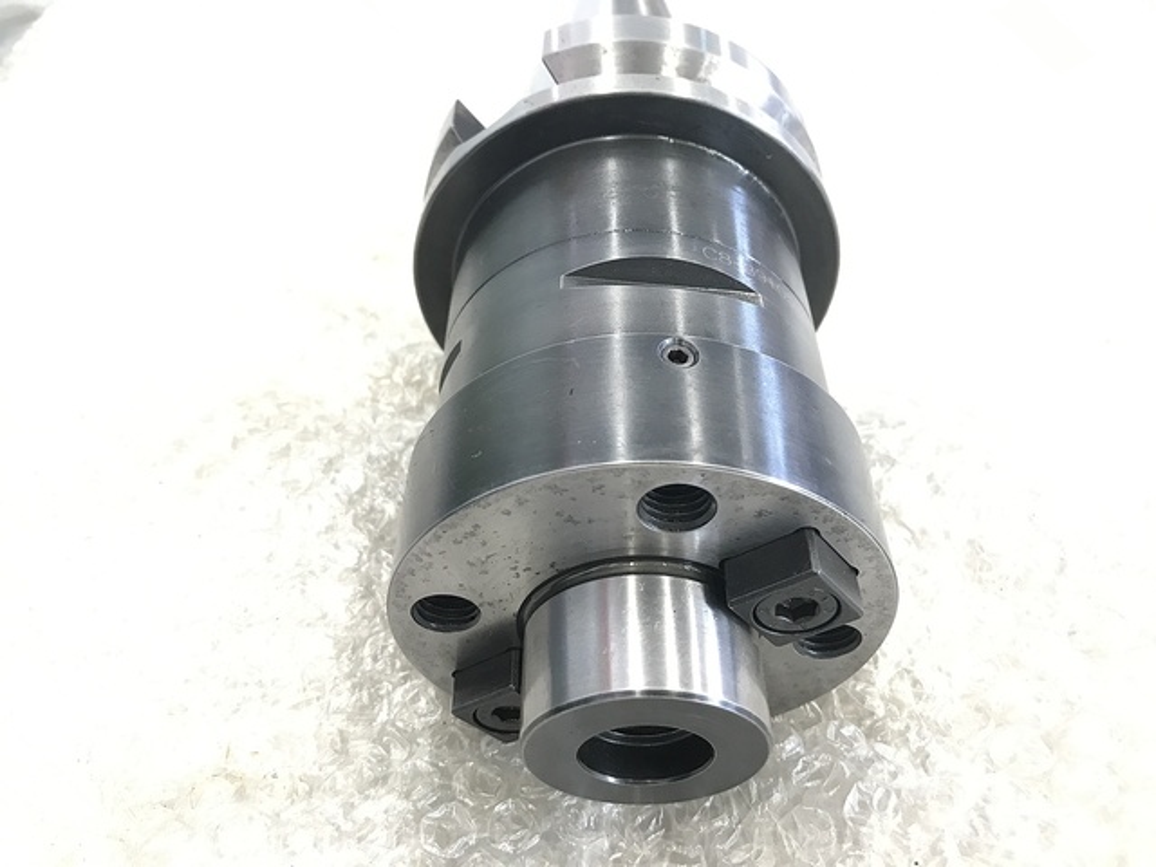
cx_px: 578
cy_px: 434
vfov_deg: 49.7
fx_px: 935
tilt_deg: -43.0
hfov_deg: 63.4
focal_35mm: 28
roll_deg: +3.9
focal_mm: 3.99
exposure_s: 1/20
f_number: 1.8
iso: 40
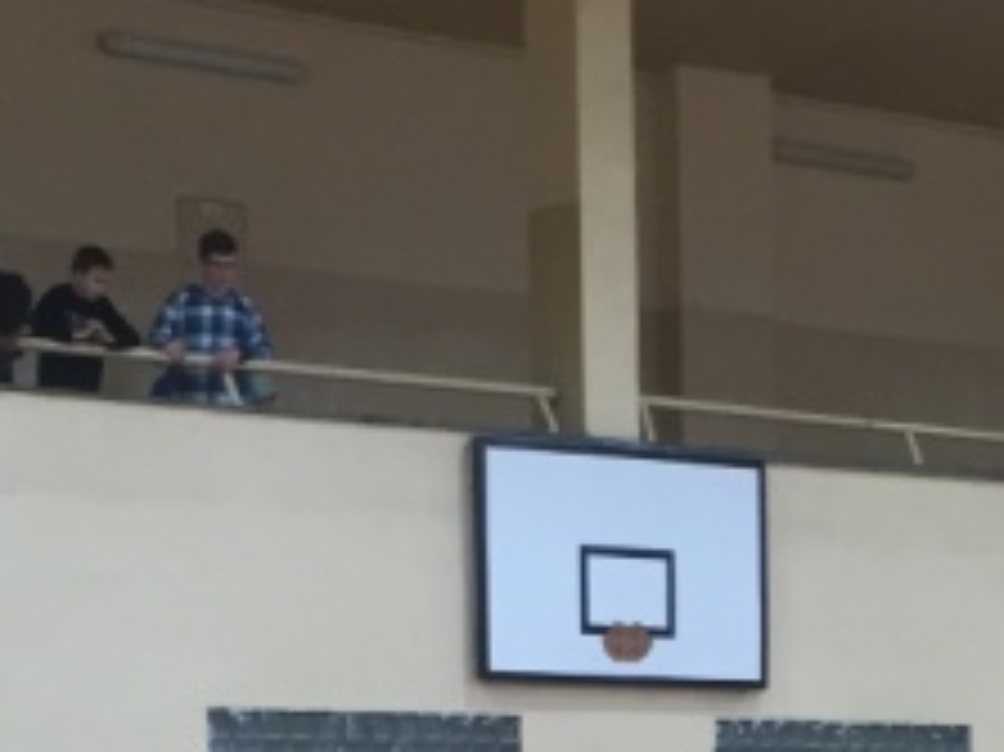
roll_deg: +0.5
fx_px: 3855
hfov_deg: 14.5
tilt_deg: -5.4
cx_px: 1081
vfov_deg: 10.6
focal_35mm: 133
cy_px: 1256
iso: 100
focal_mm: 4.15
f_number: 2.2
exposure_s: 1/33
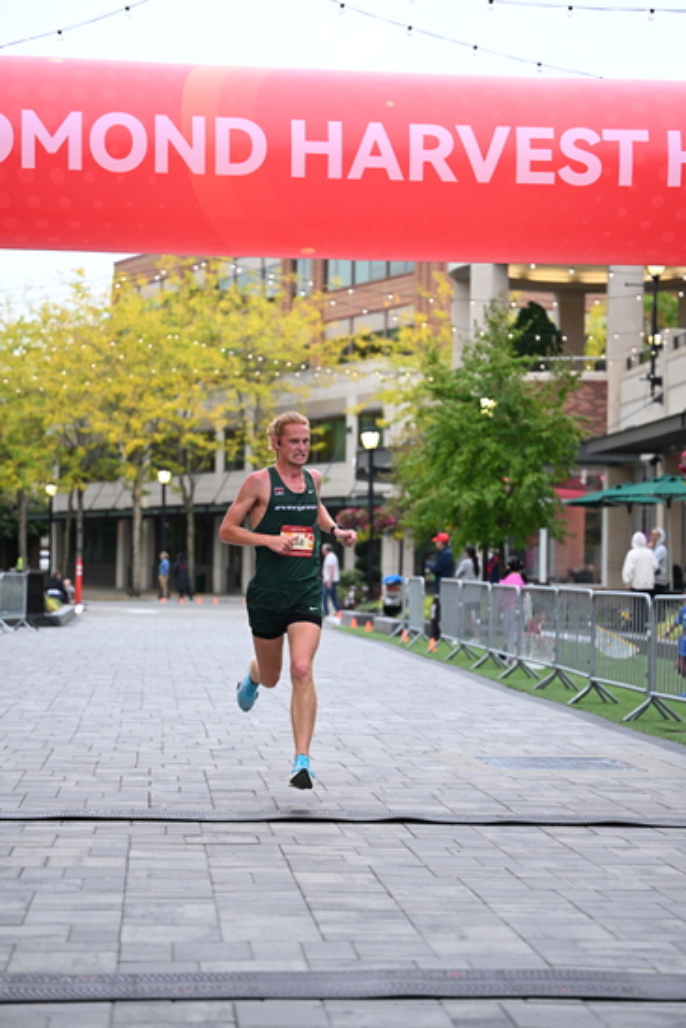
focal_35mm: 77
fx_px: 2199
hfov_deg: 17.7
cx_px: 343
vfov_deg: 26.3
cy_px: 514
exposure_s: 1/1000
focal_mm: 77
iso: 1600
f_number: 2.8
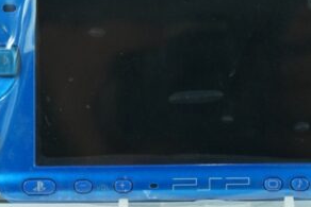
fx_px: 1417
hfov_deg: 12.5
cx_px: 225
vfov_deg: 8.3
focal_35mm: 164
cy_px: 12
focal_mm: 40
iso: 250
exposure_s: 1/40
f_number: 6.3
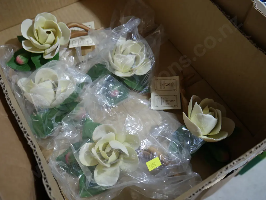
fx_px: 292
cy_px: 100
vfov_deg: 37.8
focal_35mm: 38
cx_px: 133
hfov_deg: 49.0
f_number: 4.1
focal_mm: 19
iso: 320
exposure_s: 1/60
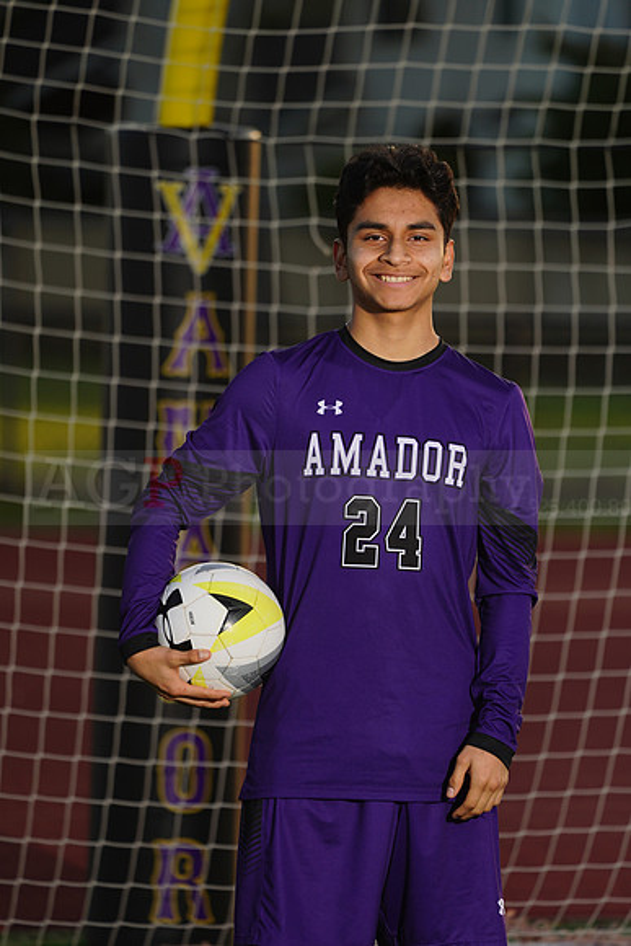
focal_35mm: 400
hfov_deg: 3.4
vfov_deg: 5.2
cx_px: 316
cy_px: 473
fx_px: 10510
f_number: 7.1
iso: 100
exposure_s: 1/200
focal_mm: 400
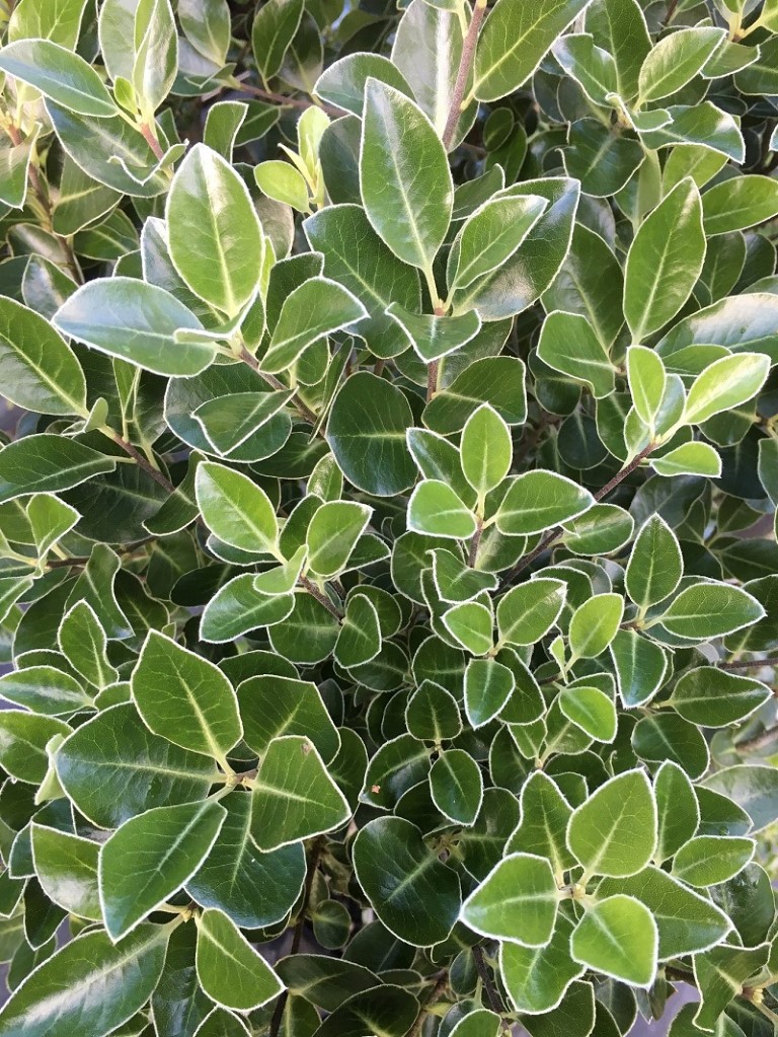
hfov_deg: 48.3
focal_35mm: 29
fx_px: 868
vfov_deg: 61.6
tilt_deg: -48.7
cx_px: 389
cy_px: 518
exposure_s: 1/33
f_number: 2.2
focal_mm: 4.15
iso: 25
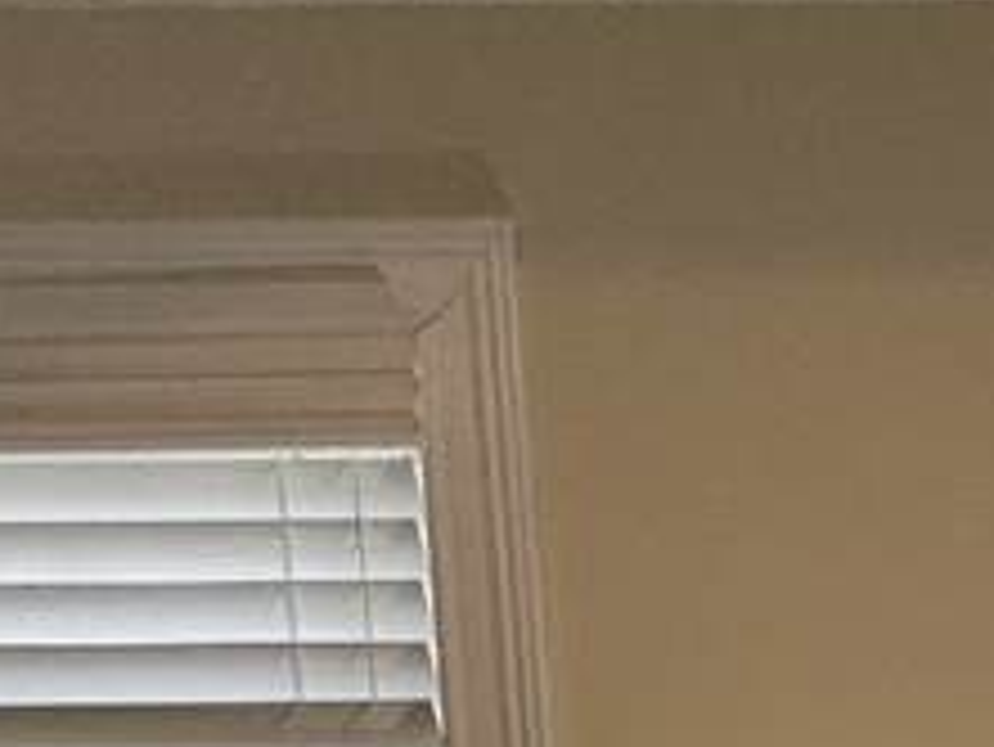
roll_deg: +0.8
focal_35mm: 81
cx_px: 1313
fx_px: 2327
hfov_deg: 21.6
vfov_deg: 11.7
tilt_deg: -11.0
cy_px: 2133
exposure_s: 1/120
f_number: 2.2
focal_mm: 2.22
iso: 64
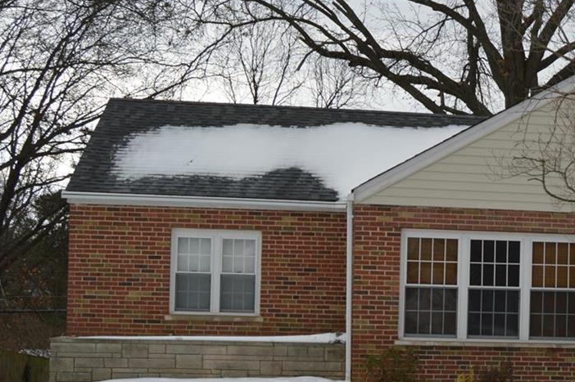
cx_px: 604
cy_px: 306
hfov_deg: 23.5
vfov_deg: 16.5
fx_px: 1309
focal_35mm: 82
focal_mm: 24
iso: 100
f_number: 6.3
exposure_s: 1/160
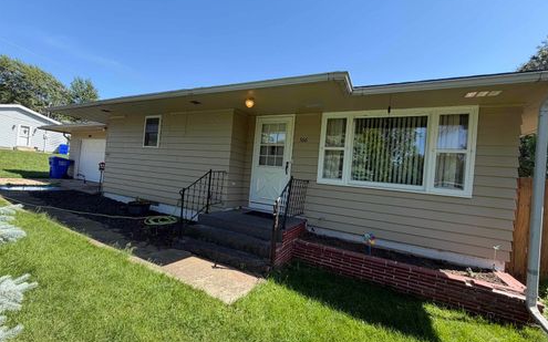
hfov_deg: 101.5
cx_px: 276
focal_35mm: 15
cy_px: 173
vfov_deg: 74.7
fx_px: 224
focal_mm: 2.22
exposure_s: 1/518
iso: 40
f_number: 2.2
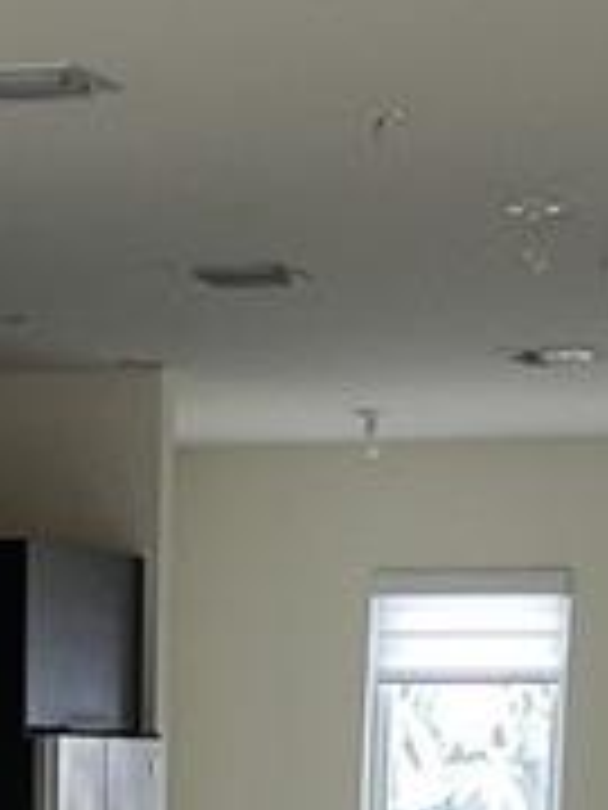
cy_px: 2182
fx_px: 4051
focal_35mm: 173
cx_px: 63
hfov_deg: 8.6
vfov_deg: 9.6
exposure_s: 1/50
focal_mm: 4.3
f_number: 2.4
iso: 125
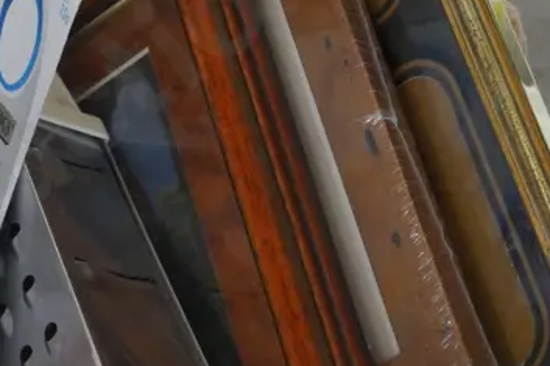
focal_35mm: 151
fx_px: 2306
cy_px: 158
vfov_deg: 9.1
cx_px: 37
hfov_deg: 13.5
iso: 3200
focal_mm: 25
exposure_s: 1/30
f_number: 5.3
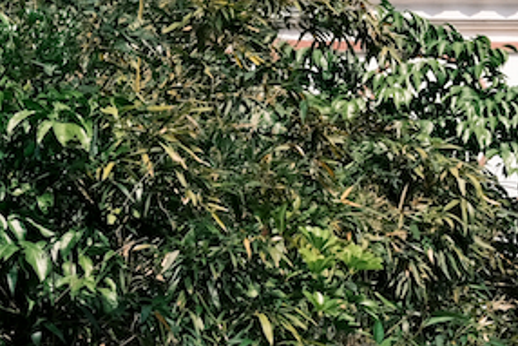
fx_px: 3225
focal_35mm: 224
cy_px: 257
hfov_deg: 8.9
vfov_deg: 6.1
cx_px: 871
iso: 320
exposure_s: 1/1000
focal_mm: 33
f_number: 5.6
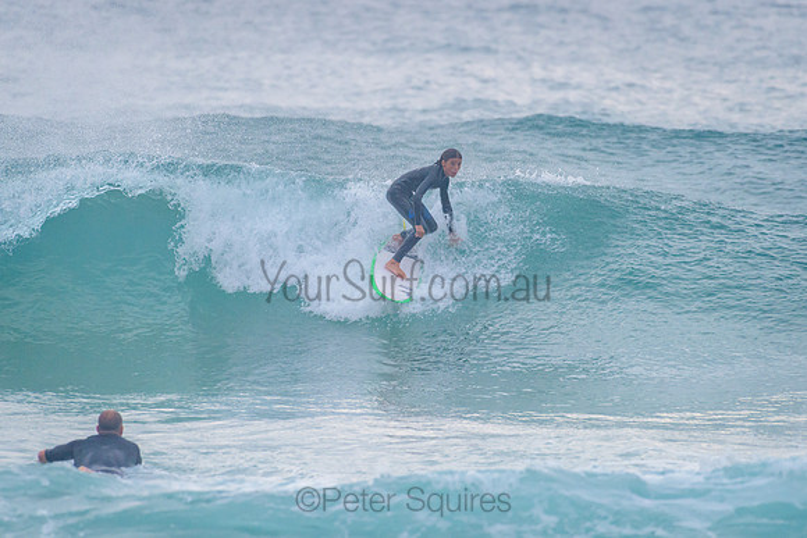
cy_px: 246
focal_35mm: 613
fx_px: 13747
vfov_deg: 2.2
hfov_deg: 3.4
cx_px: 420
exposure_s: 1/1600
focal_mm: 500
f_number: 5.6
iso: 800
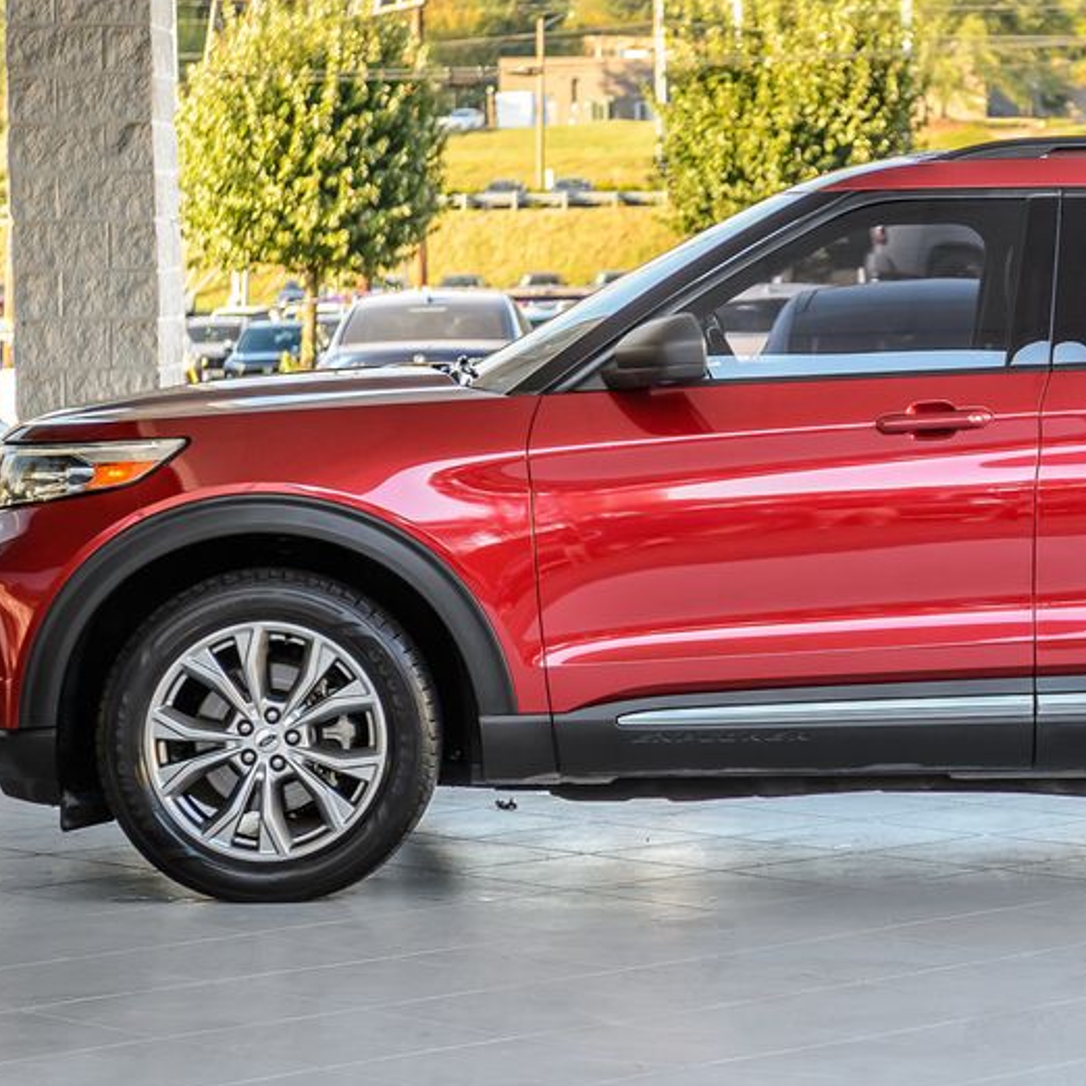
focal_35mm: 132
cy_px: 481
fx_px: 4685
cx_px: 983
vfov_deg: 13.2
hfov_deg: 13.1
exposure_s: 1/500
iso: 400
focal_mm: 70
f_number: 4
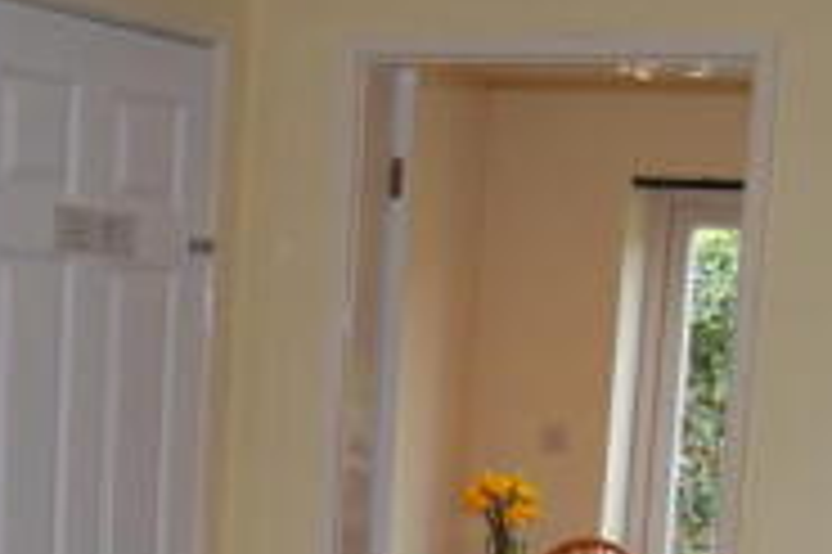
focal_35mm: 96
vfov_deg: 13.4
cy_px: 851
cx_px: 486
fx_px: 2217
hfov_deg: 21.2
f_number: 3.5
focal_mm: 18
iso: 400
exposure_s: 1/60
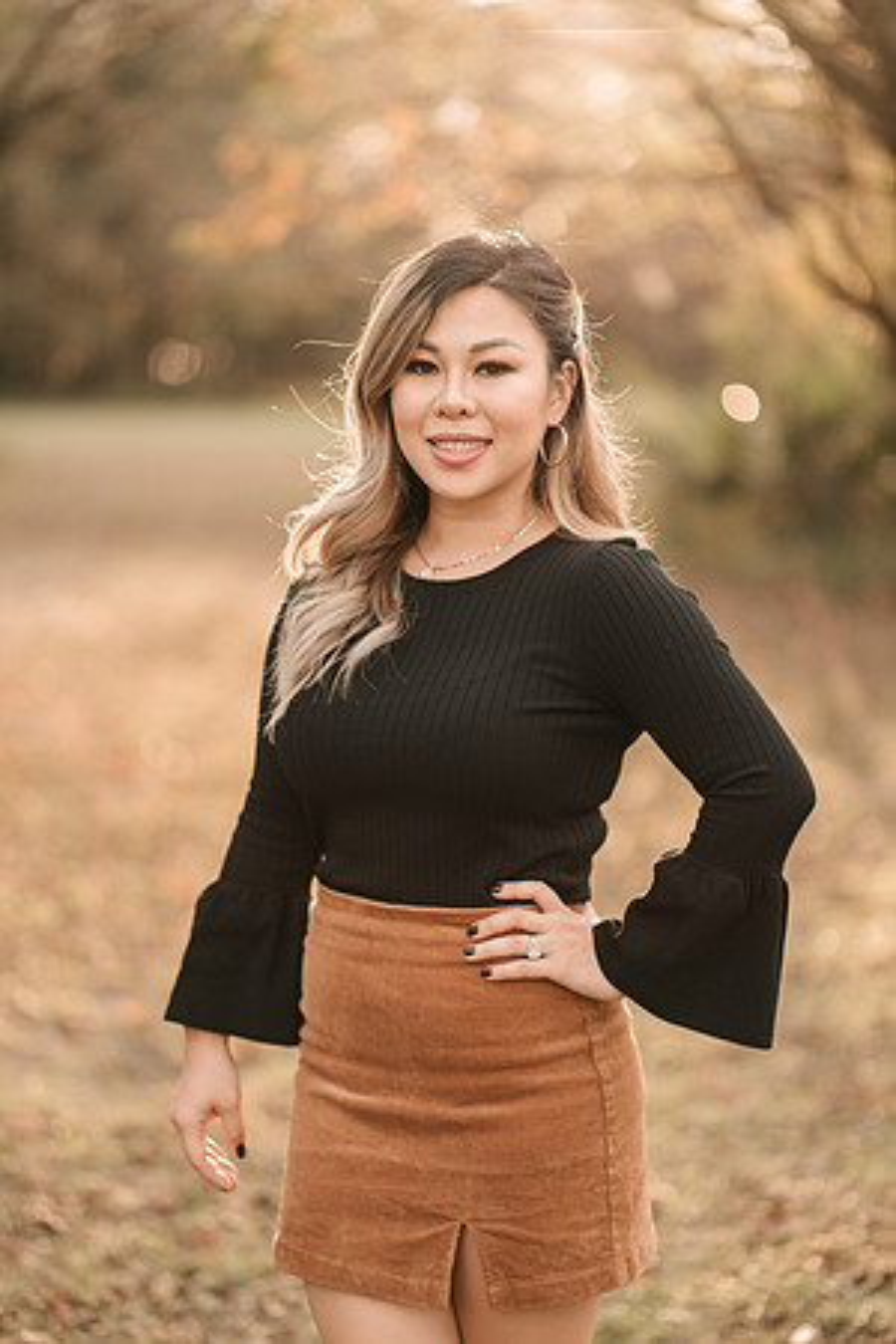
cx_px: 448
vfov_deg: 23.9
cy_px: 672
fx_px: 3173
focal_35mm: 85
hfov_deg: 16.1
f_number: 1.8
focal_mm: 85
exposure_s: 1/1000
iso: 200
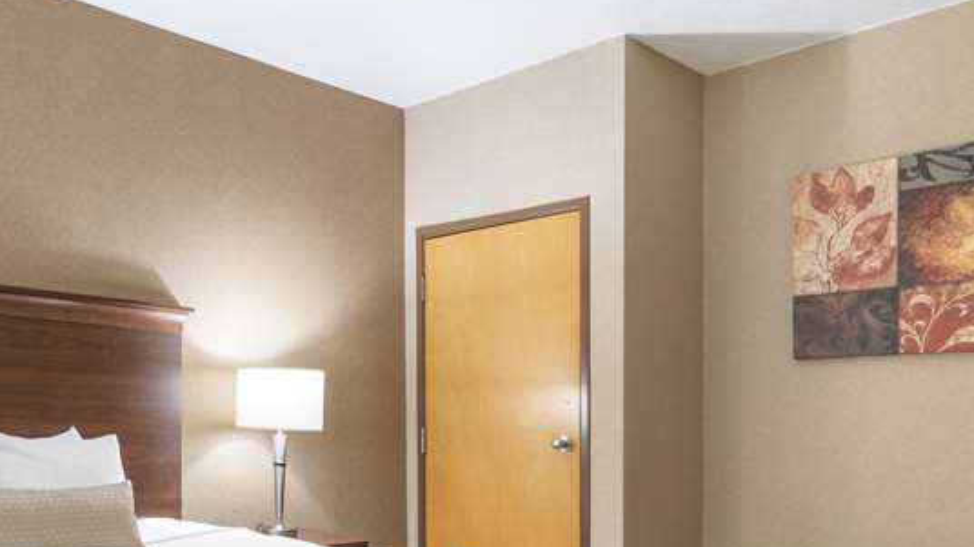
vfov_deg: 34.2
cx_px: 131
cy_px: 462
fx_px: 852
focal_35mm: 33
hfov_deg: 53.4
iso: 200
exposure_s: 1/4
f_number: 10
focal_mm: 16.5
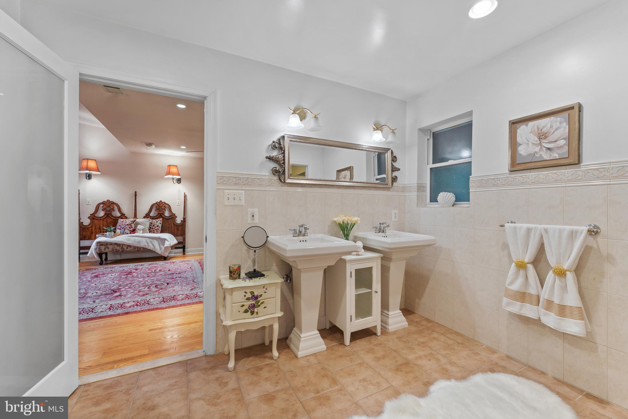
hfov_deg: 104.3
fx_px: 244
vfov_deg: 81.2
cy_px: 210
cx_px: 314
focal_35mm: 14
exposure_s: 1/2.5
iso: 100
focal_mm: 14
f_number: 8
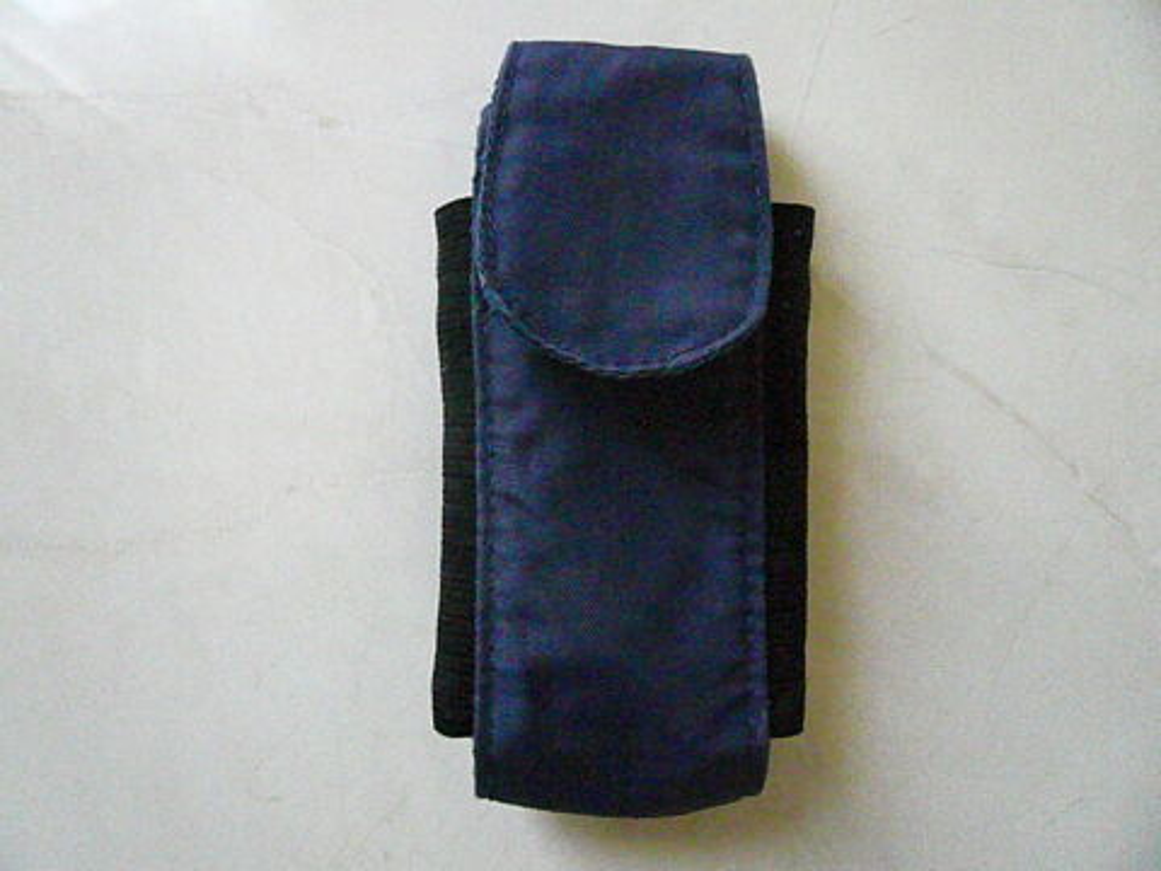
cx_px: 580
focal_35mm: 28
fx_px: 939
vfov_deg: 49.7
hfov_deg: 63.4
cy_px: 436
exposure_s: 1/400
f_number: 2.8
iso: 3200
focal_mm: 4.6
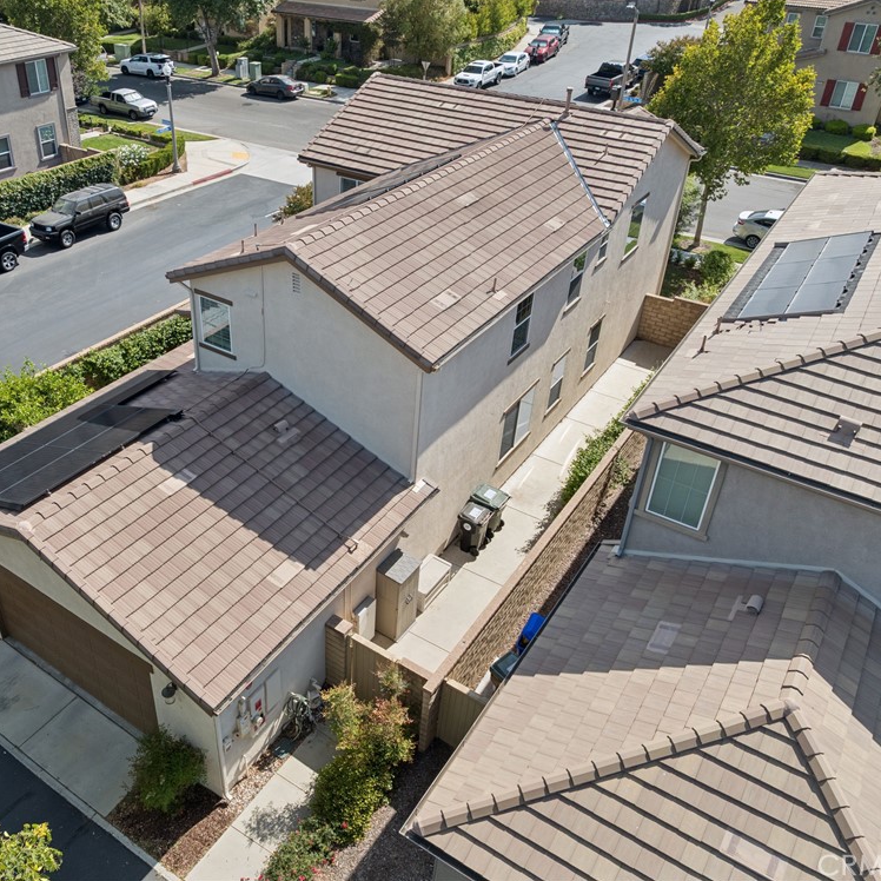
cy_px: 431
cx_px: 334
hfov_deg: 55.0
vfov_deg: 55.6
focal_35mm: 29
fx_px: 835
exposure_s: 1/80
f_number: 2.8
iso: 110
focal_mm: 12.3
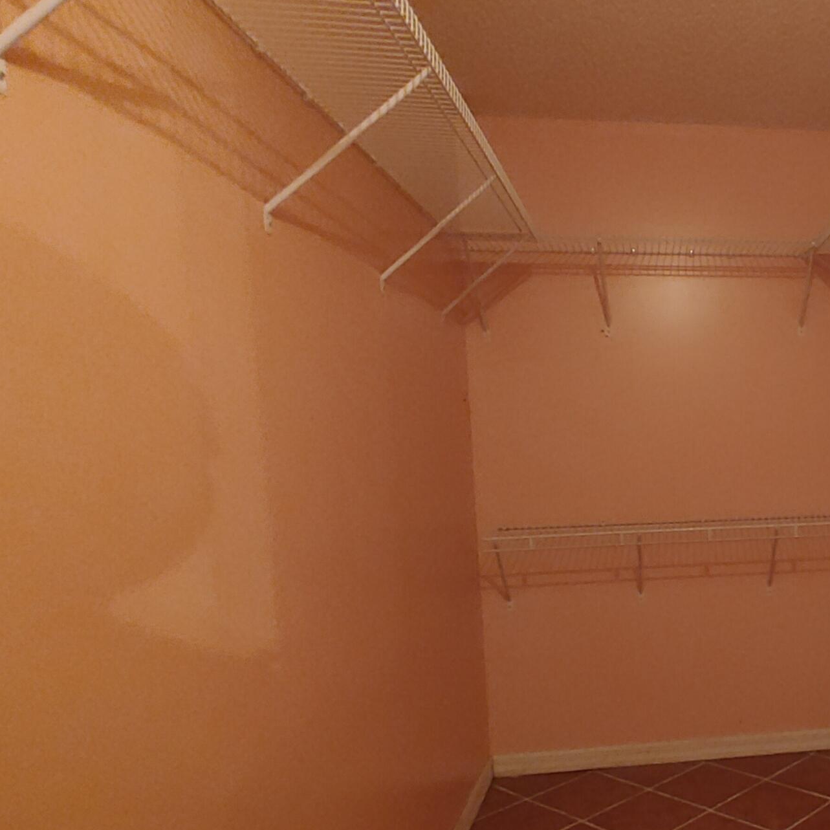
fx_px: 841
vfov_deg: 52.1
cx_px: 763
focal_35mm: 31
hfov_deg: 46.8
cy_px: 507
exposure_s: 1/15
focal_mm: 1.78
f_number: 1.9
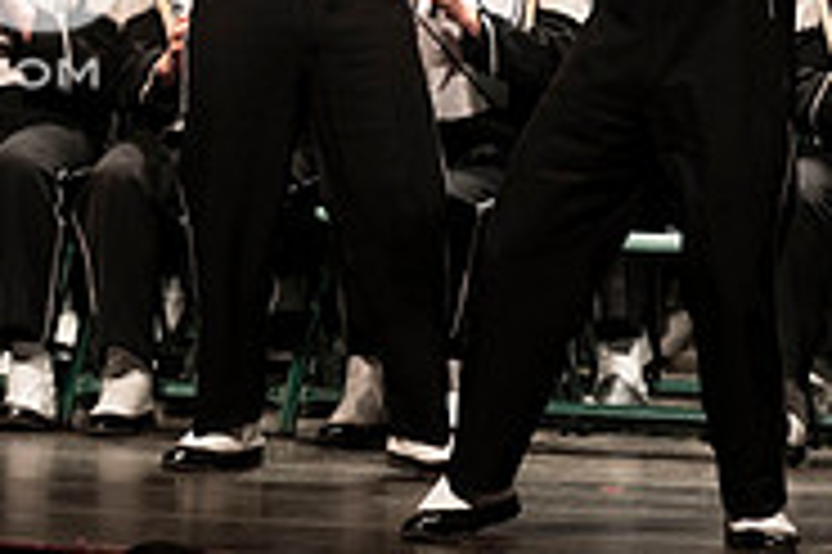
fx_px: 14501
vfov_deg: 2.2
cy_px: -90
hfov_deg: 3.3
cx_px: -211
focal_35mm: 628
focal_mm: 200
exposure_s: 1/500
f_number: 2.8
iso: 2500
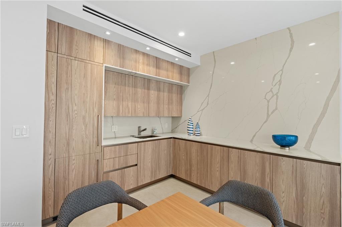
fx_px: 152
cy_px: 114
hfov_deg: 96.8
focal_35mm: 16
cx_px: 171
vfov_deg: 73.7
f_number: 10
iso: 200
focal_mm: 16
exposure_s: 1/2
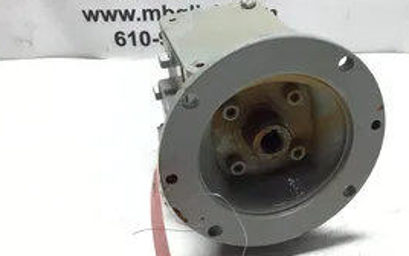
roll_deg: -1.3
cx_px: 259
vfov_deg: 26.4
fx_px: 547
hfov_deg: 40.7
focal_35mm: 49
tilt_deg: -30.1
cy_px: 133
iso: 32
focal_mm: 3.3
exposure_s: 1/120
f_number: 2.4
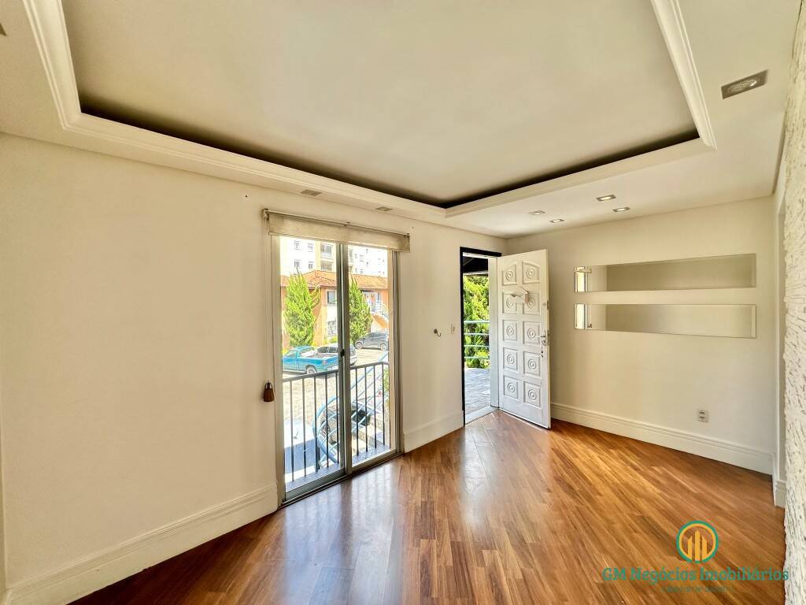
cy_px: 302
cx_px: 403
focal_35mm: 14
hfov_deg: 102.1
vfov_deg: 85.7
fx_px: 326
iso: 40
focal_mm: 2.22
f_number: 2.2
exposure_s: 1/201
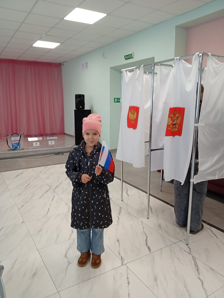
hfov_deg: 51.5
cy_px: 149
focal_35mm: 27
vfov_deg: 65.2
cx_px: 112
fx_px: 232
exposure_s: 1/33.3
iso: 187
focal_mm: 3.98
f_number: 1.8
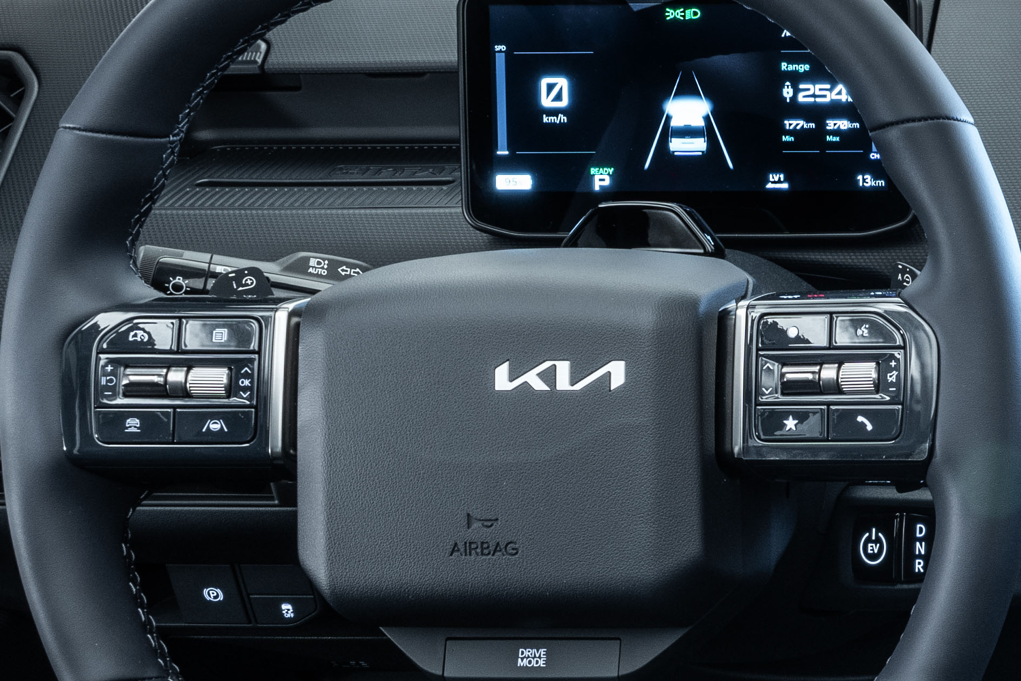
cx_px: 1527
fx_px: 2070
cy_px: 400
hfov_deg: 22.7
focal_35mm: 73
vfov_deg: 18.6
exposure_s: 1
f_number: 13
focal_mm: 16
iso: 100
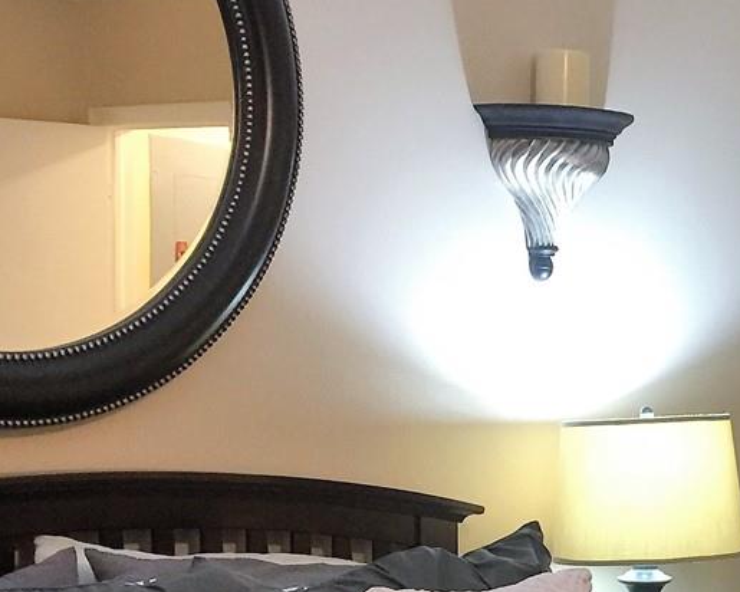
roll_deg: -1.9
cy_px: 483
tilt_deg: -3.8
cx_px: 803
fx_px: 1927
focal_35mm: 88
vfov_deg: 17.3
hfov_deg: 20.7
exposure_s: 1/15
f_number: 2.2
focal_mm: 4.15
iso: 125
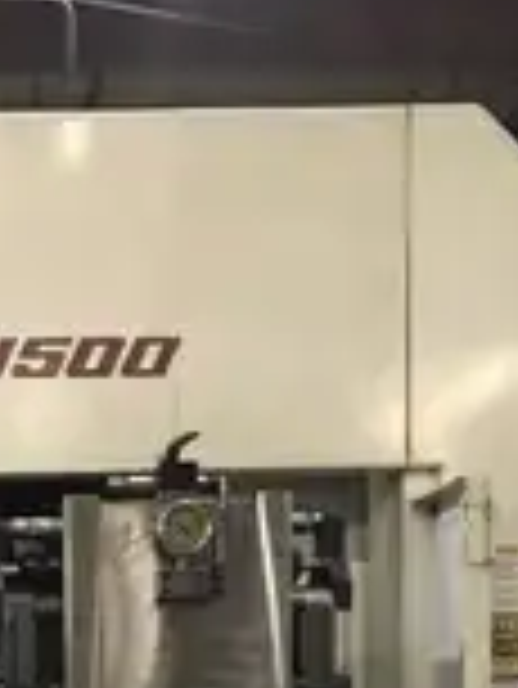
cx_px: -72
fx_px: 1454
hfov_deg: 19.2
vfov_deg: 23.8
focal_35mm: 73
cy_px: 863
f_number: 1.8
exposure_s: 1/15
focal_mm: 4
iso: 64
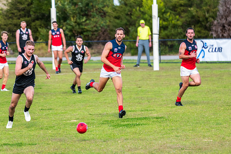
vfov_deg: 4.8
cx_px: 132
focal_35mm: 286
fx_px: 1835
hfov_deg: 7.2
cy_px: 88
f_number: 6.3
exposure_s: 1/1250
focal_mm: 250
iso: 1000
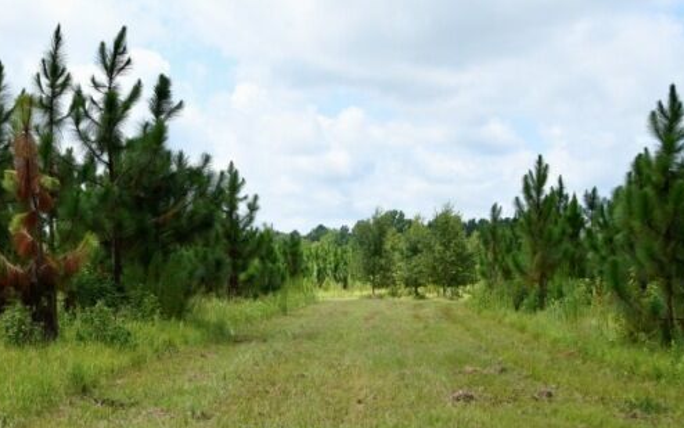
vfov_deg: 21.0
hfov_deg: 32.8
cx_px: 241
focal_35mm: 62
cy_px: 222
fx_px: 1154
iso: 400
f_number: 8
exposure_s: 1/640
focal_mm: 23
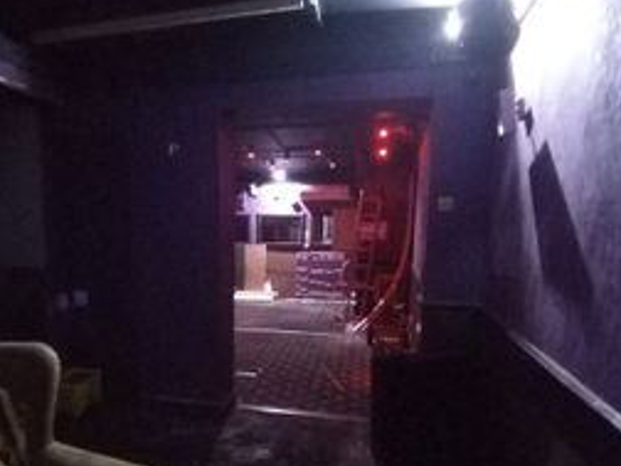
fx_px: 484
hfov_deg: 64.7
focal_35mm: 27
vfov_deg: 50.7
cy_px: 298
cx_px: 249
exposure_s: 1/11.1
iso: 2768
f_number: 2.2
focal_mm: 1.42
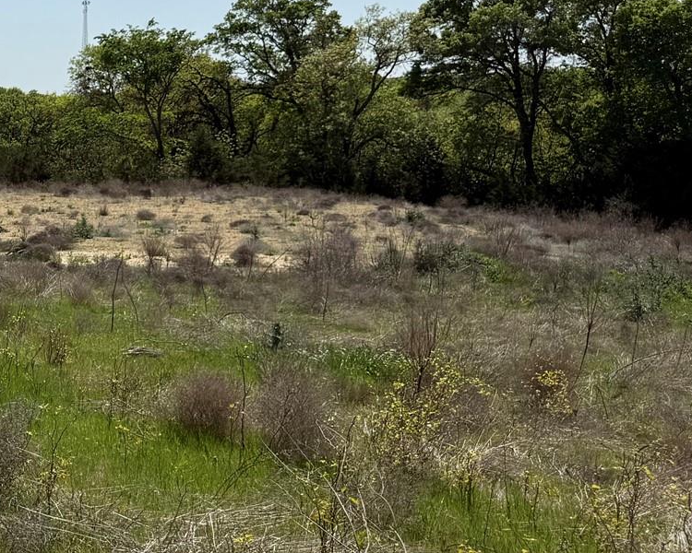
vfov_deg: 23.7
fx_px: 1311
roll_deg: -0.1
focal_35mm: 64
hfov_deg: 25.1
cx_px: -239
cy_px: 171
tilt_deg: -2.5
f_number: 1.78
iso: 80
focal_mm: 6.76
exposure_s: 1/9091
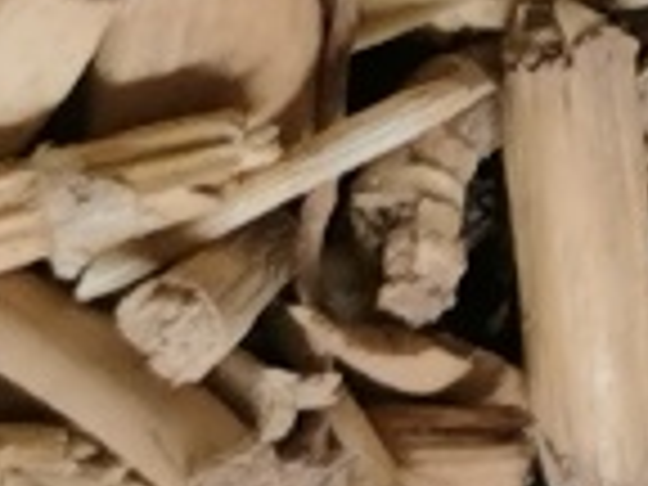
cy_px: -441
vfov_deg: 2.5
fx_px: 11251
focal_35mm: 601
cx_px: 1098
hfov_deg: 3.3
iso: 50
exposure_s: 1/111
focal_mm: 5.58
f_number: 1.8
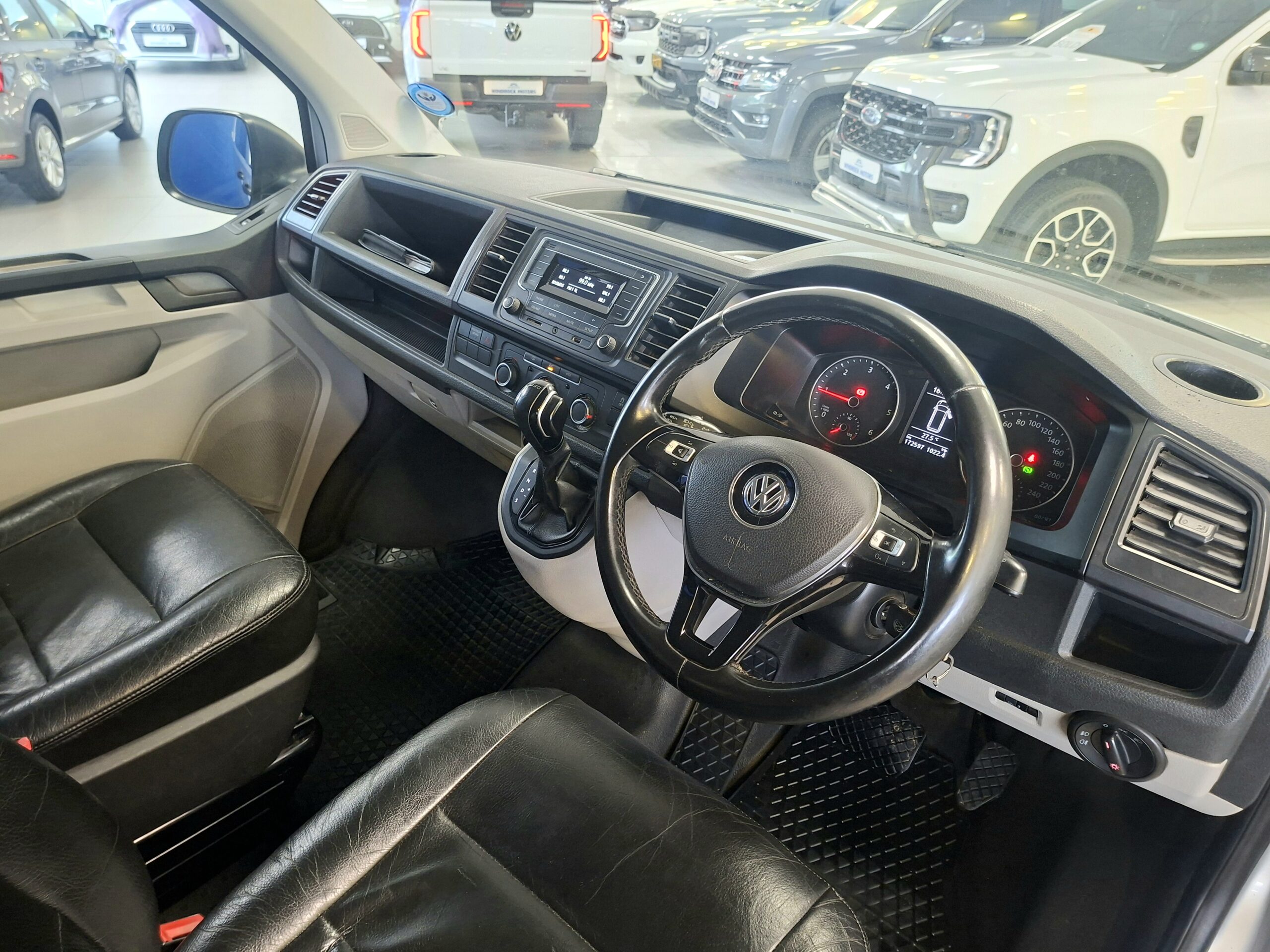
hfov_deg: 73.9
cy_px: 476
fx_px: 844
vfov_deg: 58.9
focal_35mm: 23
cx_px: 635
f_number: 1.8
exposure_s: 1/25
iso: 500
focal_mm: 5.54
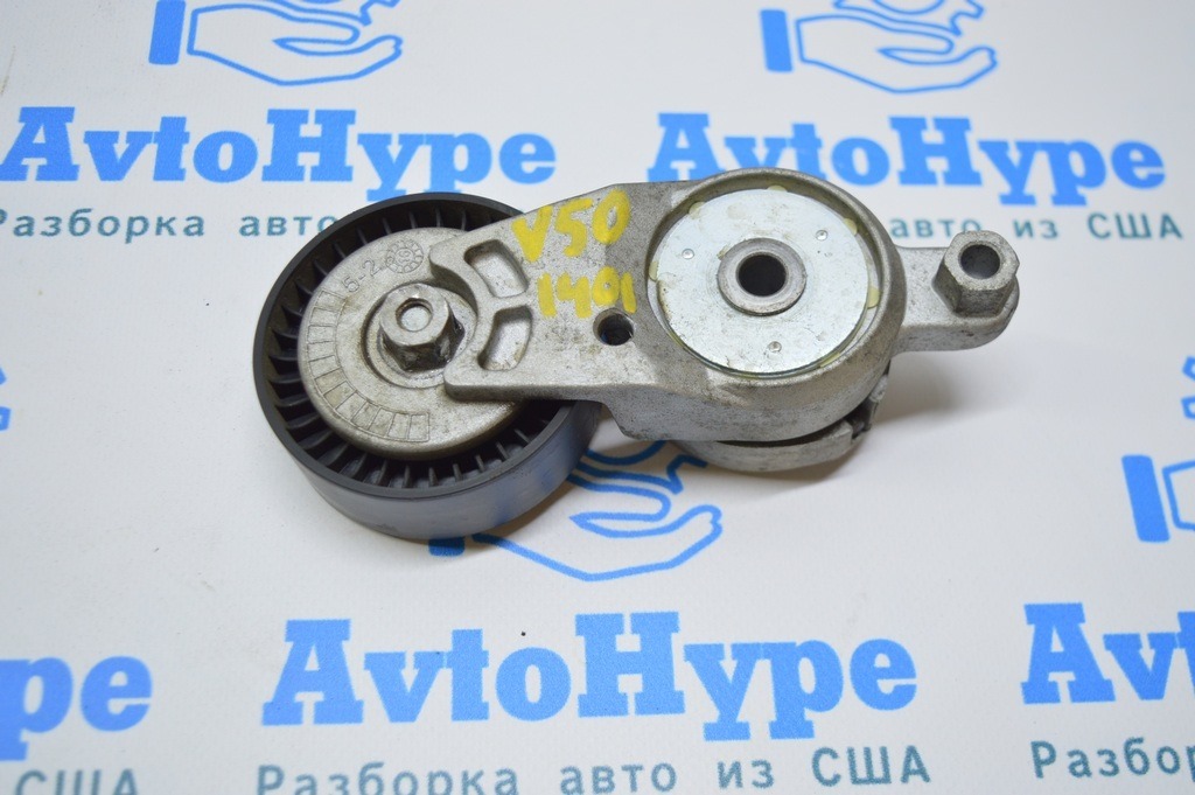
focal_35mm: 42
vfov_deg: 31.8
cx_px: 598
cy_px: 398
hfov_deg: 46.4
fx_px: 1393
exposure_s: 1/50
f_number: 4.2
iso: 400
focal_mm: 28
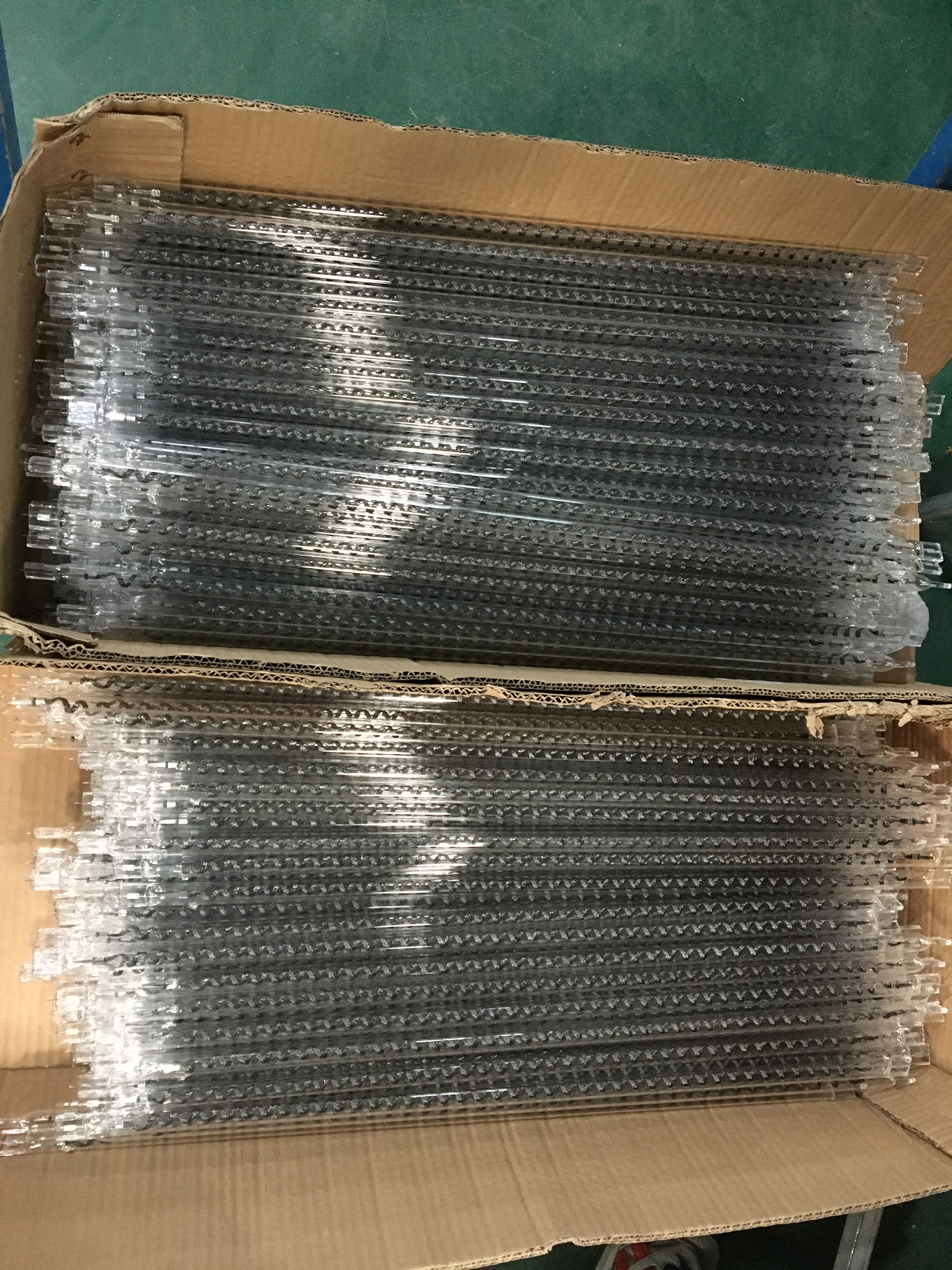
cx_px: 476
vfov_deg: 61.7
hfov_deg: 48.2
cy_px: 635
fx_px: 1063
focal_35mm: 29
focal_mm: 4.15
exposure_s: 1/17
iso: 250
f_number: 2.2
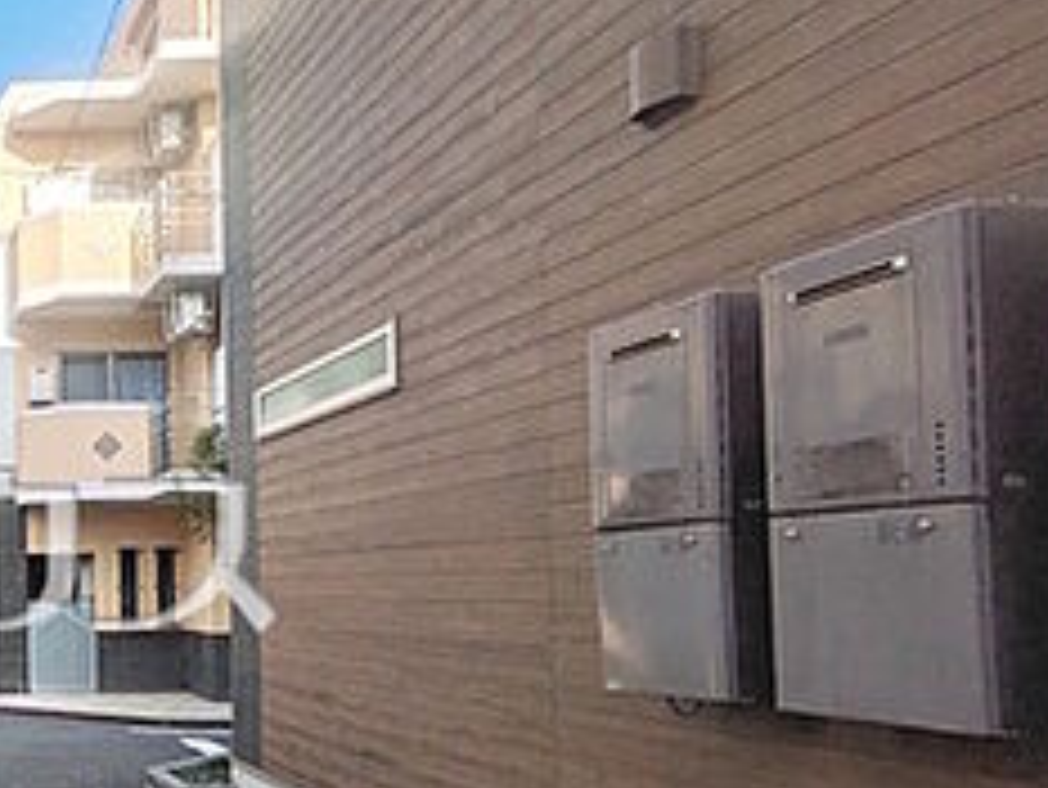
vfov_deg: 39.0
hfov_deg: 38.4
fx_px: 1090
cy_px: 549
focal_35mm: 36
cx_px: -202
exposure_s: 1/1527
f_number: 2.2
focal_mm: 1.83
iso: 45
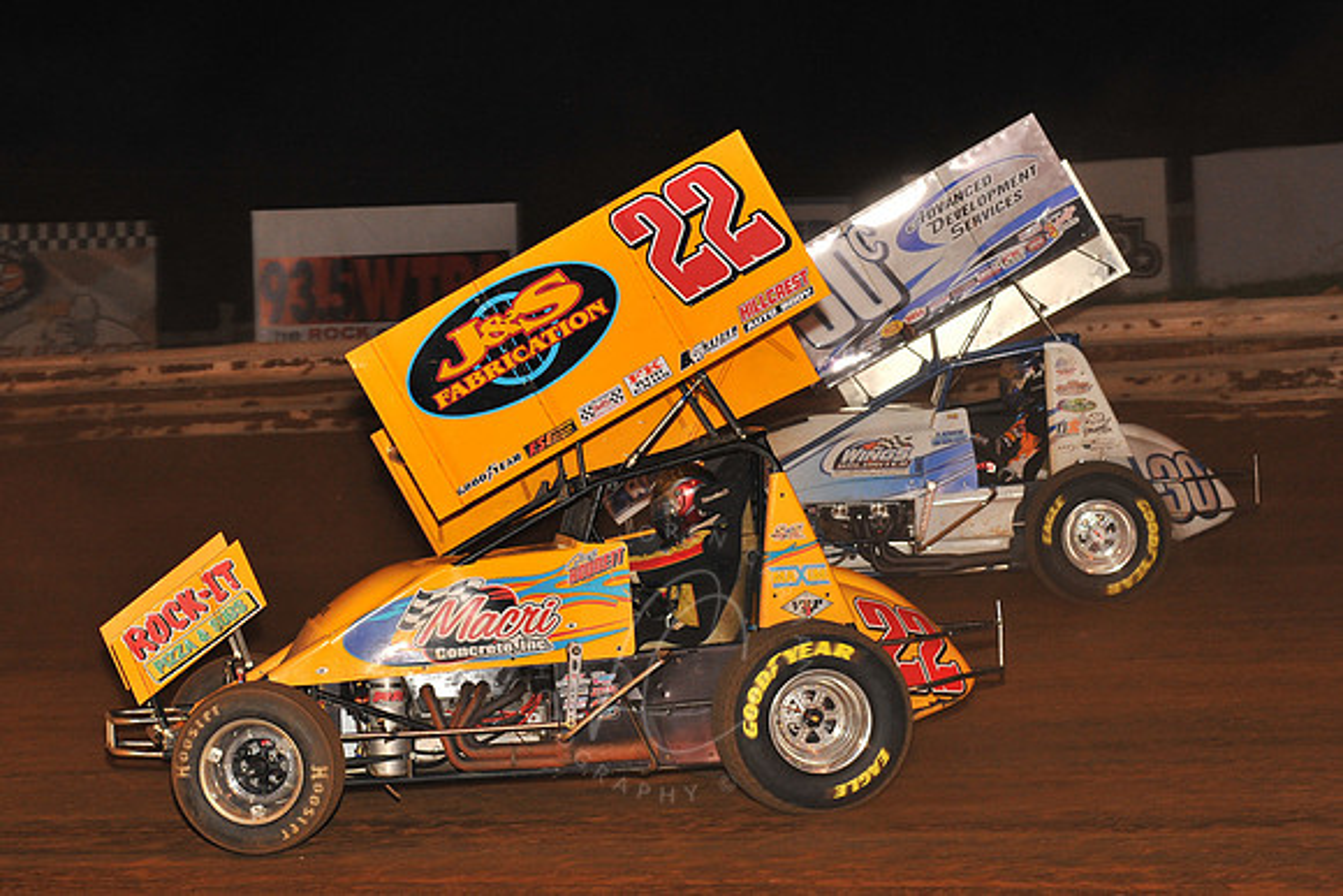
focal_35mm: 100
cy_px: 448
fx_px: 3731
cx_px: 672
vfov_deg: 13.7
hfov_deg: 20.4
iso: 1000
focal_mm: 100
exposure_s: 1/320
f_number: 6.3
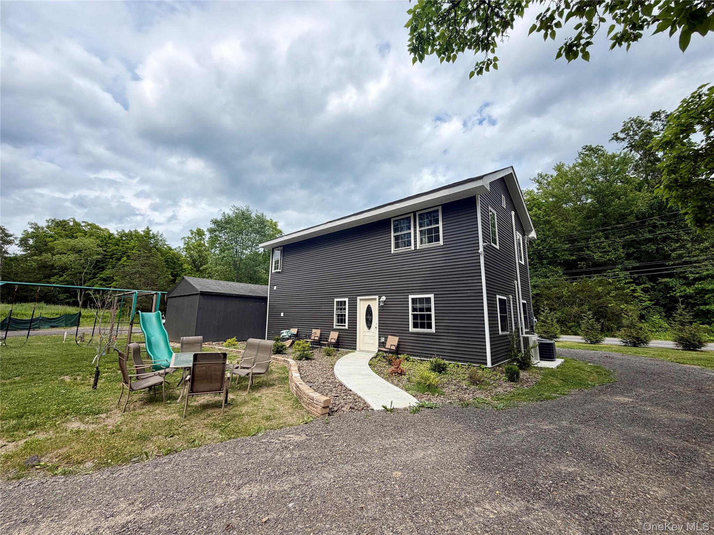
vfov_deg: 85.7
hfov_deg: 102.1
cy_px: 268
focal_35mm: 14
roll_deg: -0.7
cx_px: 357
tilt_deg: +11.4
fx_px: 289
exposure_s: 1/770
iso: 40
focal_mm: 2.22
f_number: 2.2
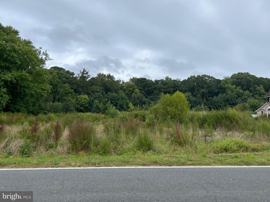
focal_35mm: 26
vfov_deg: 53.1
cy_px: 101
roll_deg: -1.1
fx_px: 203
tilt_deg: +3.6
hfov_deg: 67.3
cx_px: 135
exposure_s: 1/2208
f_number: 1.5
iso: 50
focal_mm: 5.7
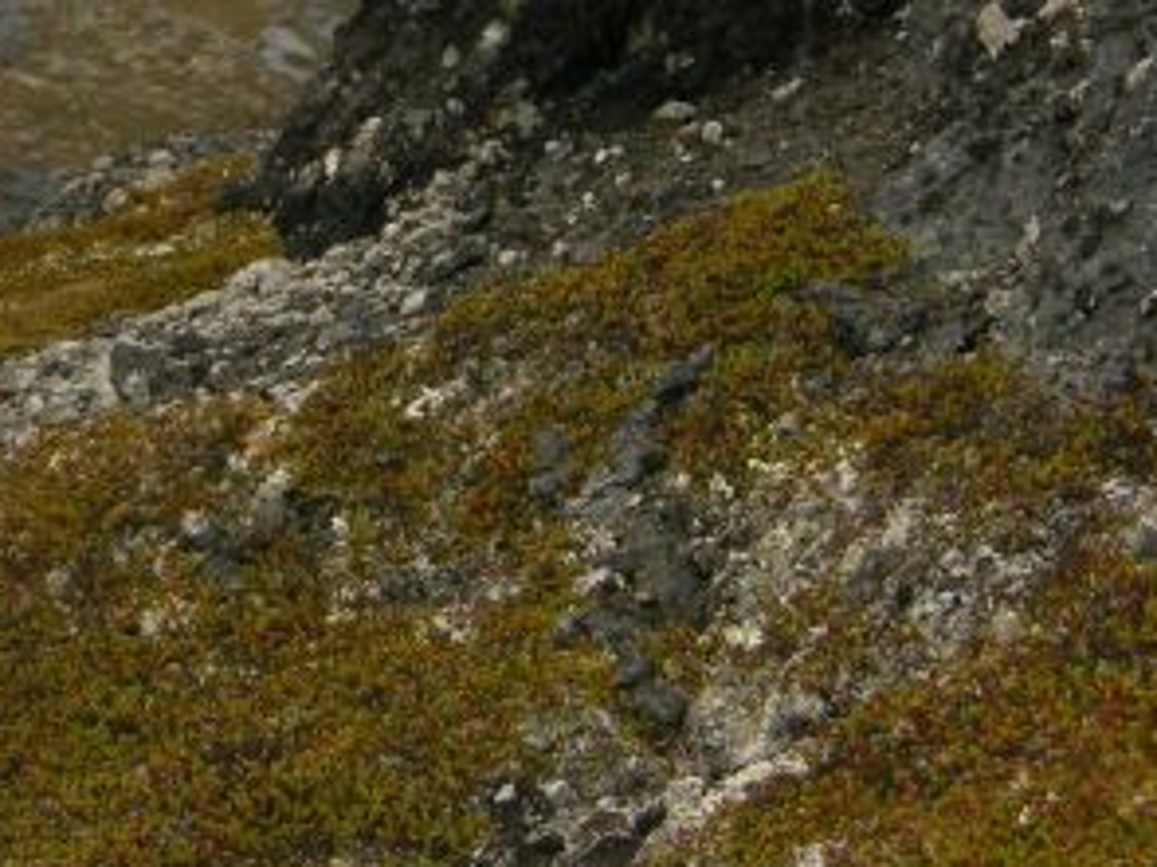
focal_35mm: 95
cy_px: -16
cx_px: 255
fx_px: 3174
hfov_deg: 20.5
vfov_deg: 15.3
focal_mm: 7.5
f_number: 2.7
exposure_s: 1/274
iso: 88
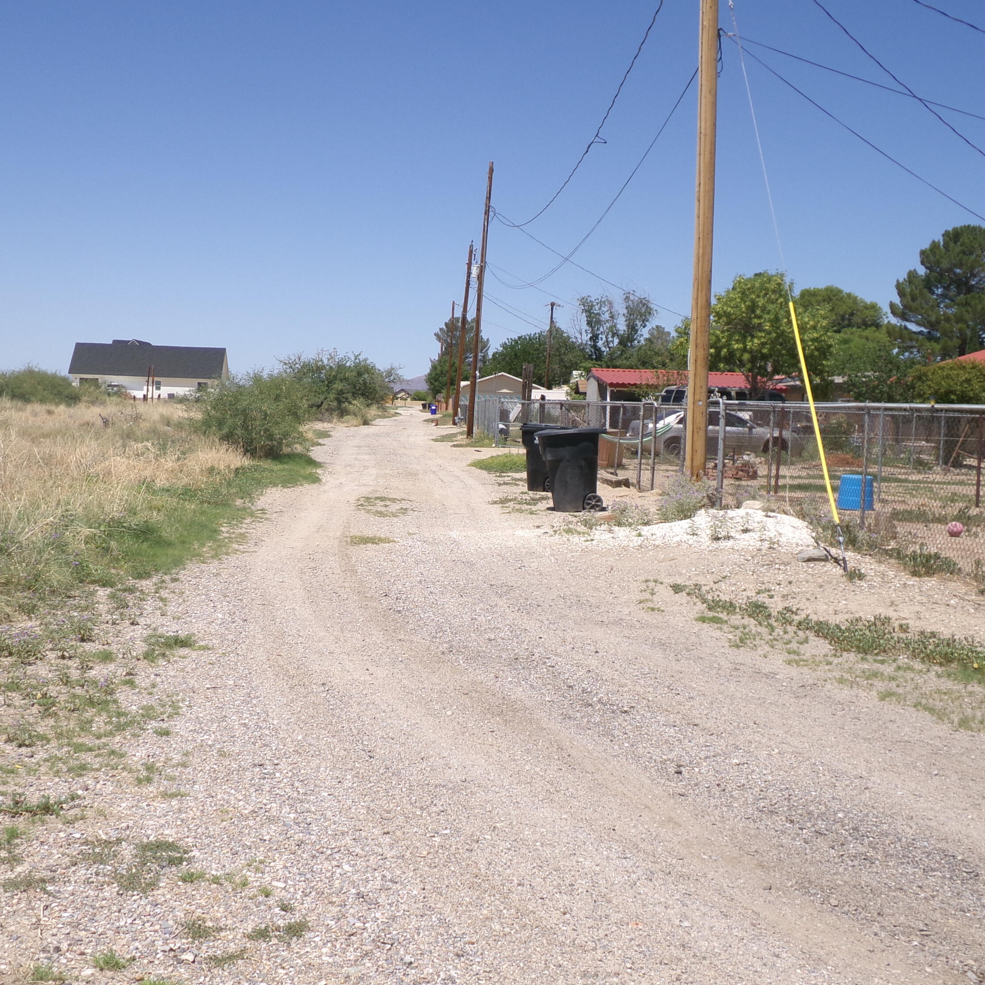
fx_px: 1417
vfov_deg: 38.3
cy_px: 492
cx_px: 377
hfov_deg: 38.1
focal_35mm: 44
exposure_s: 1/120
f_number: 11.85
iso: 100
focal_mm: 6.6
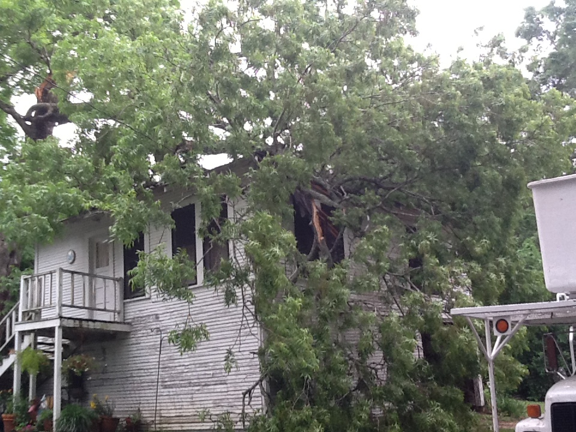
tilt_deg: +7.4
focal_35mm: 44
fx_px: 732
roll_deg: +1.8
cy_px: 216
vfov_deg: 32.9
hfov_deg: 42.9
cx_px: 288
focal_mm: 2.03
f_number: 2.4
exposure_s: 1/120
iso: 50
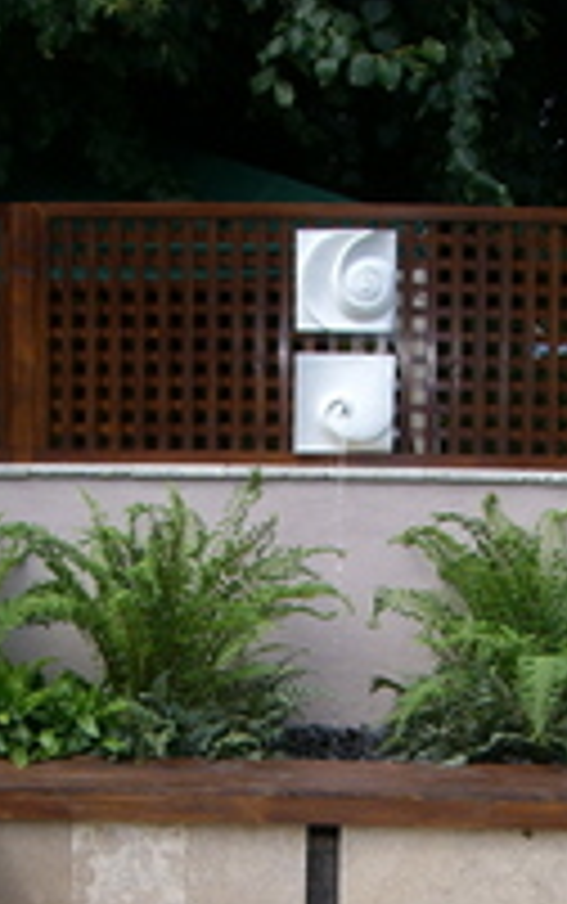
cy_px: 738
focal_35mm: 88
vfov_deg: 23.2
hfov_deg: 14.9
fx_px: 2171
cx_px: 342
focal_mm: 6.2
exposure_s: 1/250
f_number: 4.3
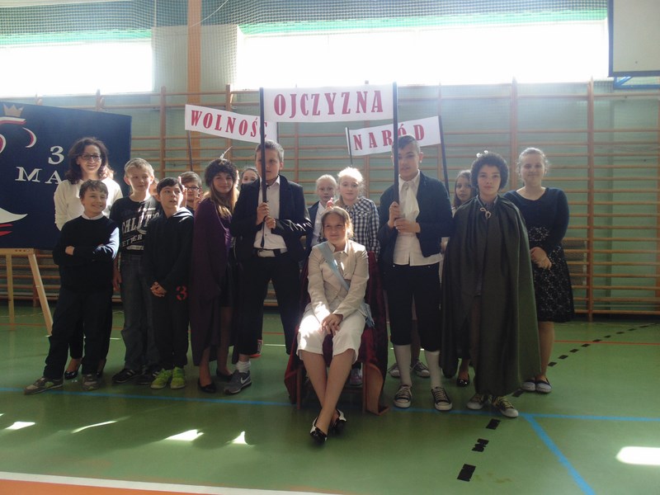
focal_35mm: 24
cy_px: 248
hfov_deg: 71.6
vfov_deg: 56.8
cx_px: 330
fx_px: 458
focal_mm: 4.3
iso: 100
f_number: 3.1
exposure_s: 1/40
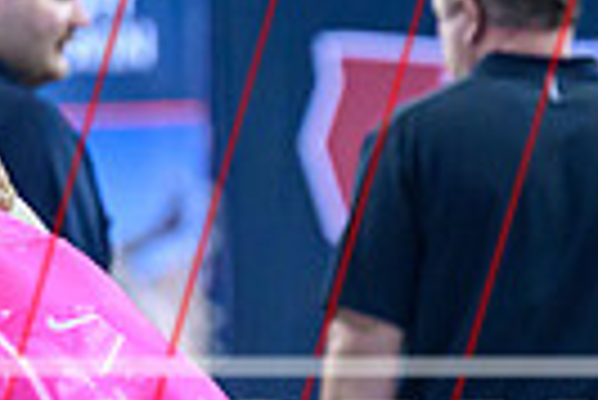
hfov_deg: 3.6
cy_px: 622
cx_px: 343
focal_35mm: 568
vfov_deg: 2.4
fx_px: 9445
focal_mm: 85
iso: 2500
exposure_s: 1/800
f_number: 2.8
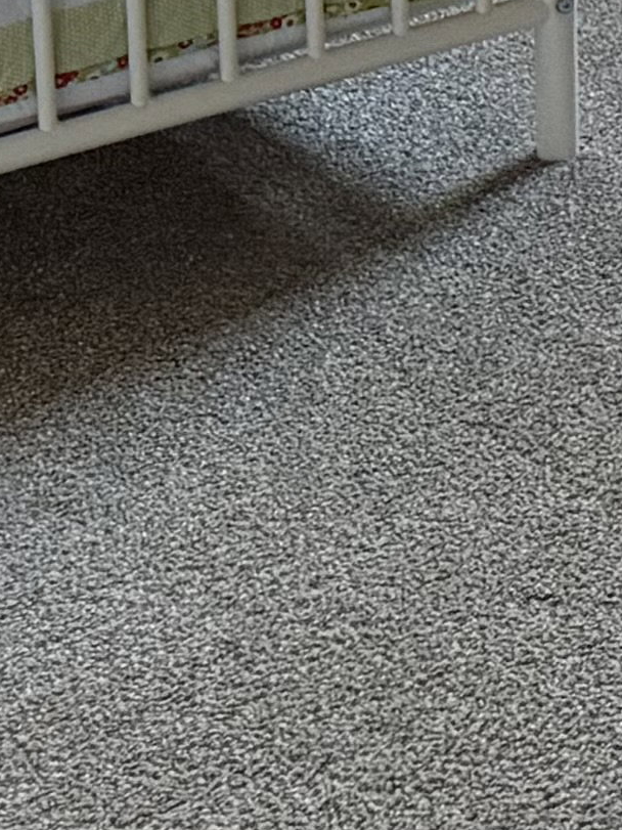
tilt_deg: -10.5
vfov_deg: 10.6
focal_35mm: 169
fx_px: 4050
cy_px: -879
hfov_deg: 7.9
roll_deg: -0.2
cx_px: 1639
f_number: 1.78
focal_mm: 6.76
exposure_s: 1/40
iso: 640
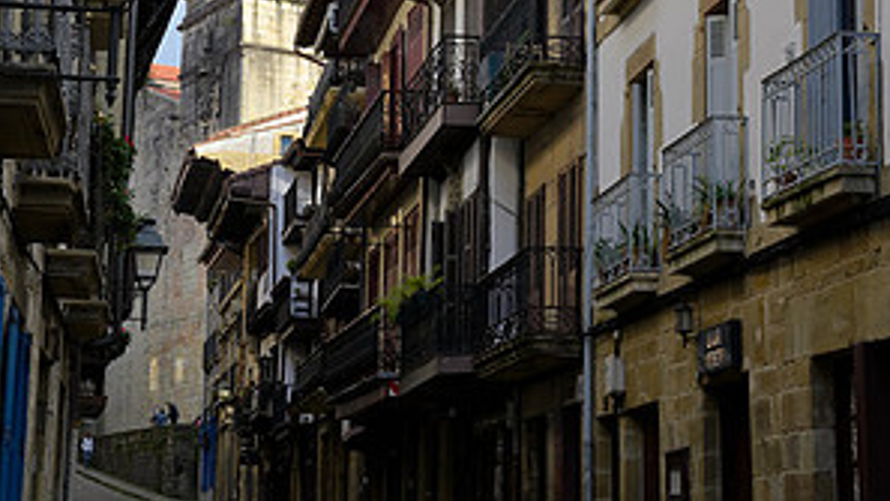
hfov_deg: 26.2
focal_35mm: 81
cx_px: 444
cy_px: 159
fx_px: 1911
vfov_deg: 14.9
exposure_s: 1/125
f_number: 11
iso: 200
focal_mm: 51
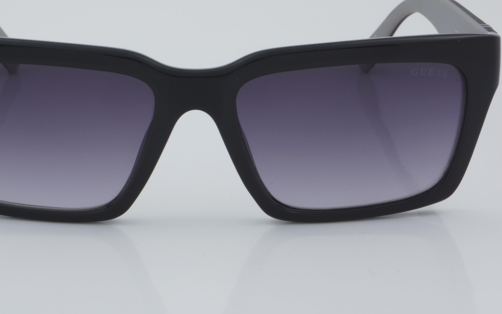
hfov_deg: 19.1
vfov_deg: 12.0
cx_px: 193
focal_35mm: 109
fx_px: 1487
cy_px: 123
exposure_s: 1/4
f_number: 32
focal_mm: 55
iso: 100
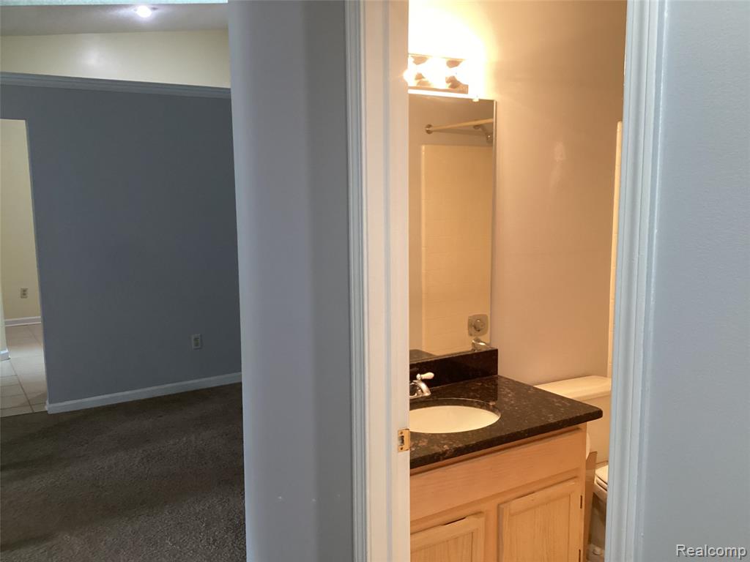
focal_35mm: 31
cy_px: 281
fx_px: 672
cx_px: 375
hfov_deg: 58.4
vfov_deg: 45.4
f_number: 2.4
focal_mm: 3.3
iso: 250
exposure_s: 1/60
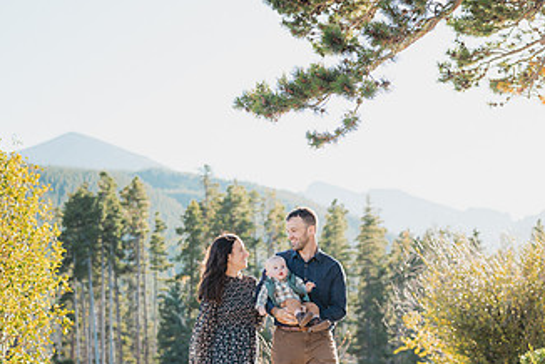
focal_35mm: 92
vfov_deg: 14.8
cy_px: 281
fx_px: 1394
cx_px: 455
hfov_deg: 21.8
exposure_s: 1/1000
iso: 200
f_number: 2.2
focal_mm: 50
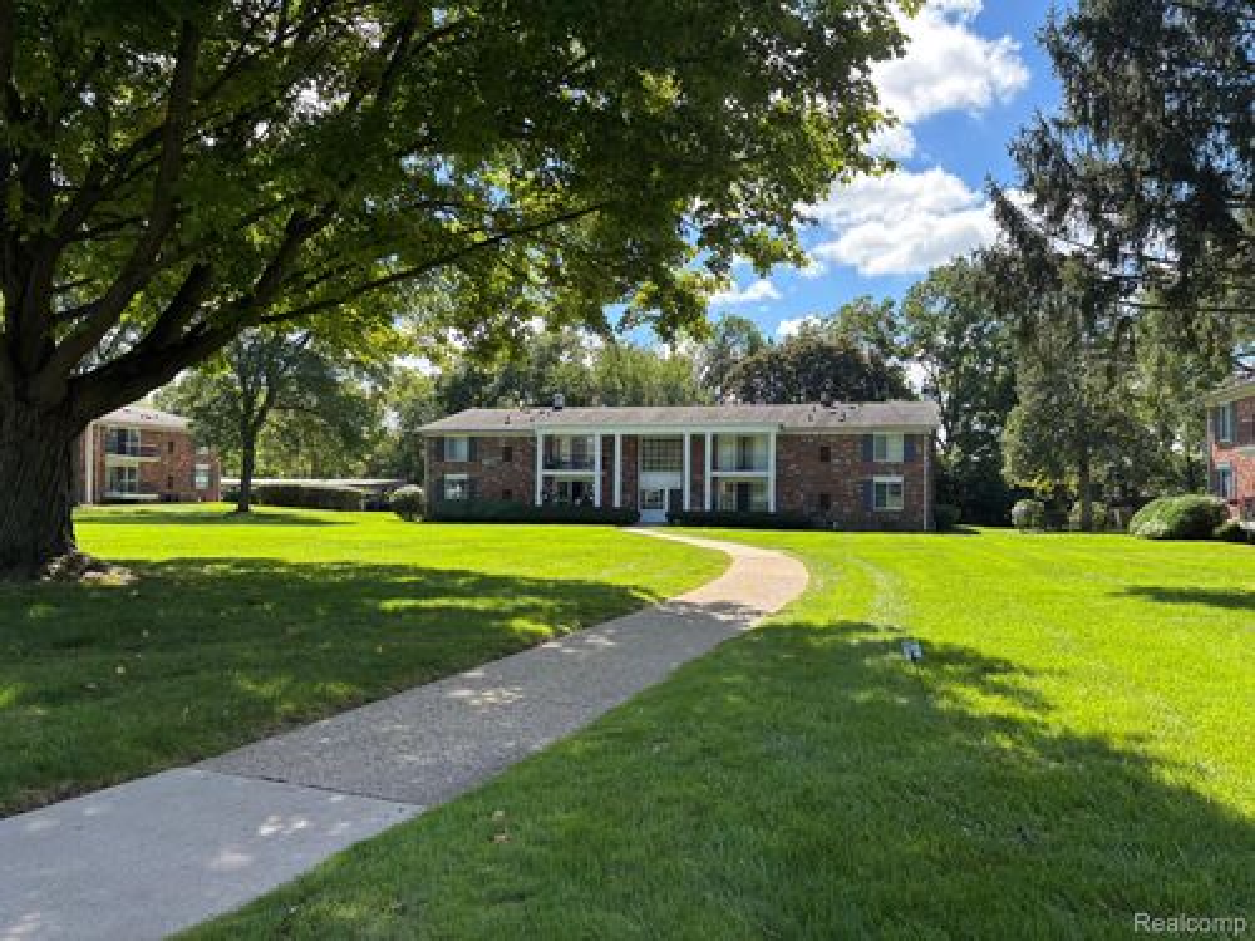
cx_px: 628
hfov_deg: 67.3
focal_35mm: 26
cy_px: 470
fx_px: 943
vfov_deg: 53.1
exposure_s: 1/1103
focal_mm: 5.96
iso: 50
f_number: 1.6
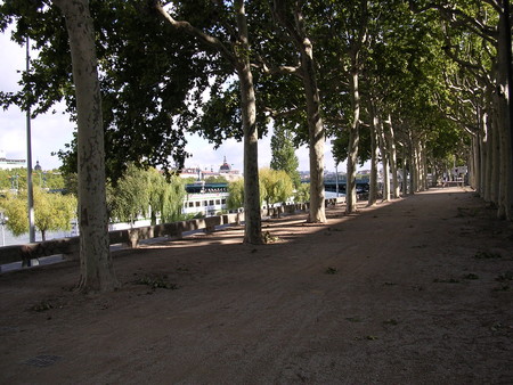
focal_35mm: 38
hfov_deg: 49.0
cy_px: 192
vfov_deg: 37.8
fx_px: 563
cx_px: 256
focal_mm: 5.8
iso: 100
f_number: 2.8
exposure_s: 1/520
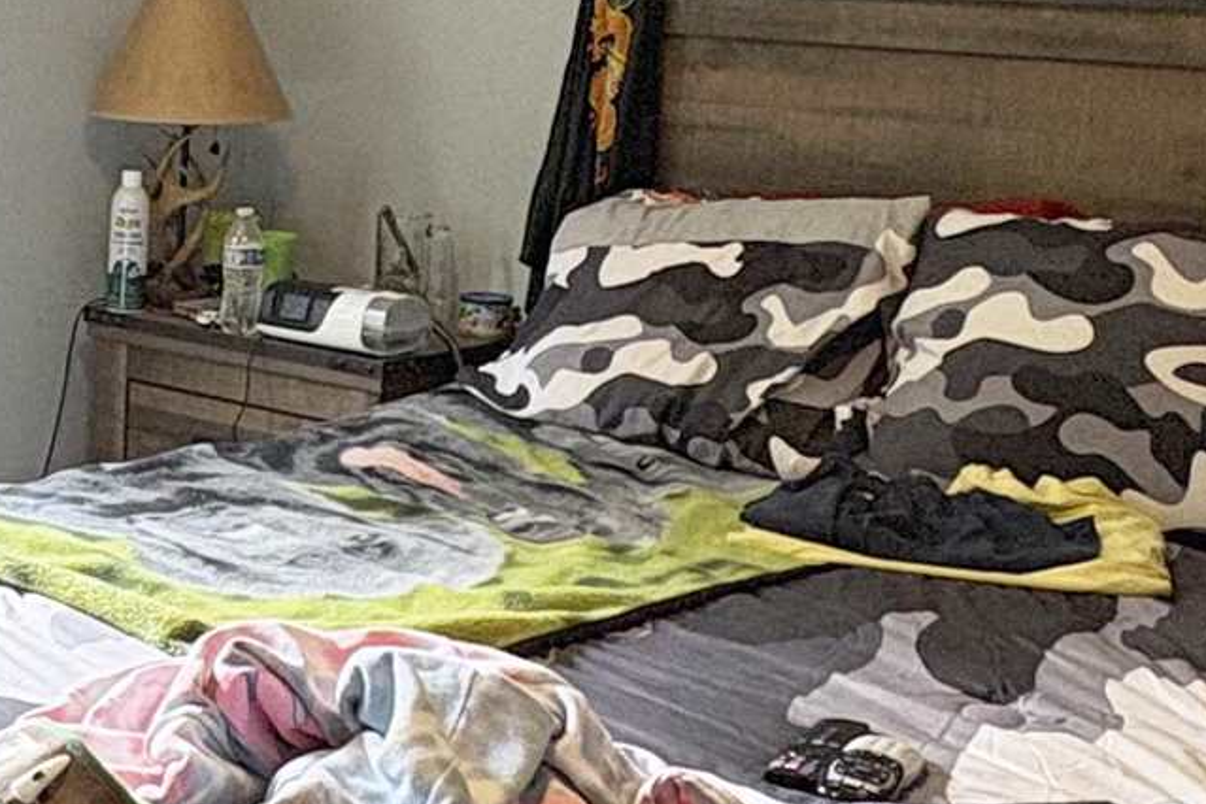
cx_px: -115
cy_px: 200
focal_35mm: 70
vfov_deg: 19.3
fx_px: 2345
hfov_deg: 26.6
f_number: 2.2
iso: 125
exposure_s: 1/60
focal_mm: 2.22
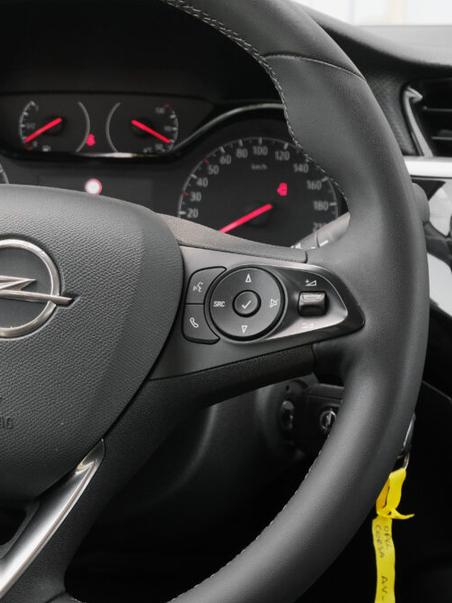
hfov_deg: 14.7
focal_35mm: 99
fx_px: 1724
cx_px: 3
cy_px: 299
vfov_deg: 19.8
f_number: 7.1
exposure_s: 1/125
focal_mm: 45
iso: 2000
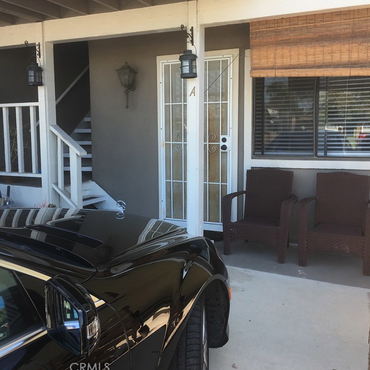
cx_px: 189
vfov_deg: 47.2
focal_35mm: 35
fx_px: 423
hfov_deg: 47.2
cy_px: 185
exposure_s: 1/182
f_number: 2.2
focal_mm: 4.15
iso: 25
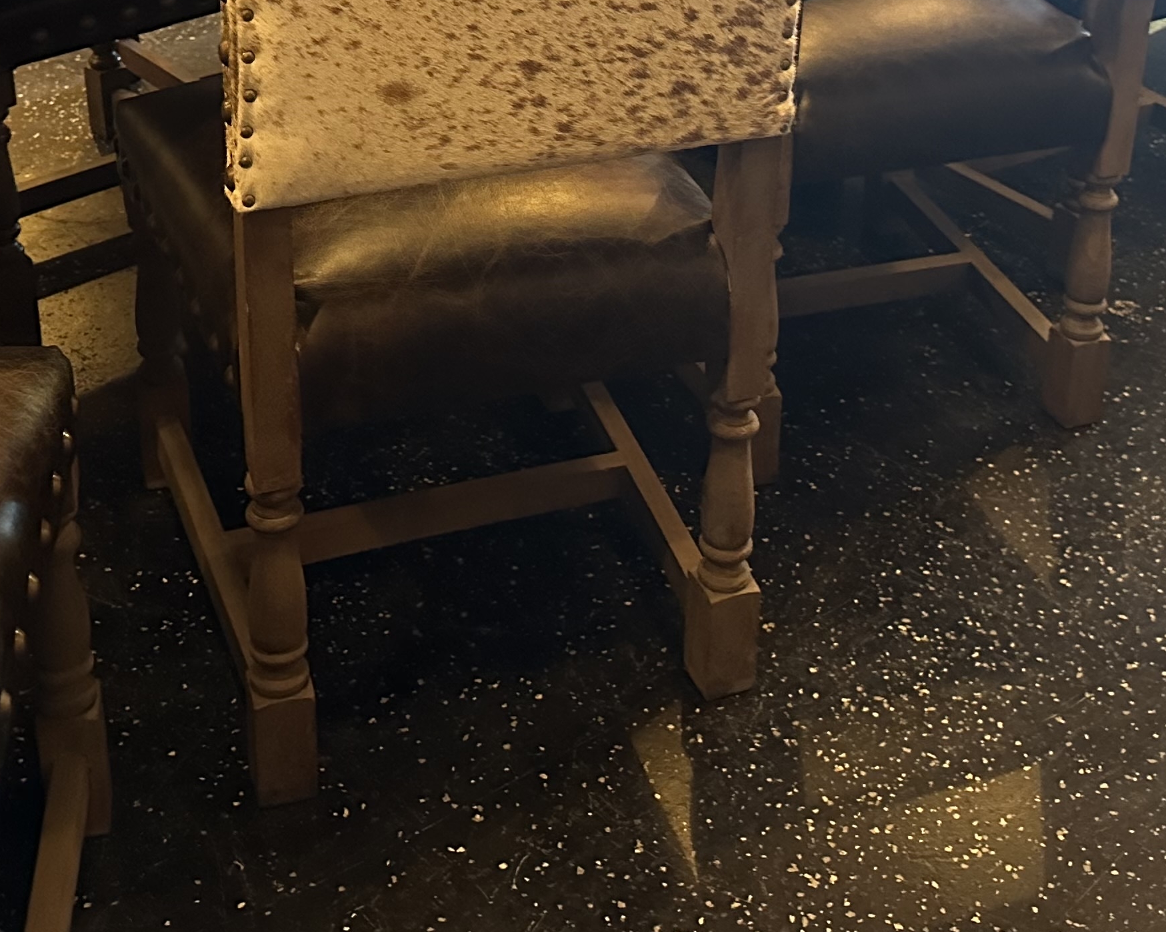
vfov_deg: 27.1
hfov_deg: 34.7
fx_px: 1863
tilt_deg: -22.4
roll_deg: -0.6
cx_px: 588
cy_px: 81
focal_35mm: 54
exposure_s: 1/40
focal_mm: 6.86
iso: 1000
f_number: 1.78
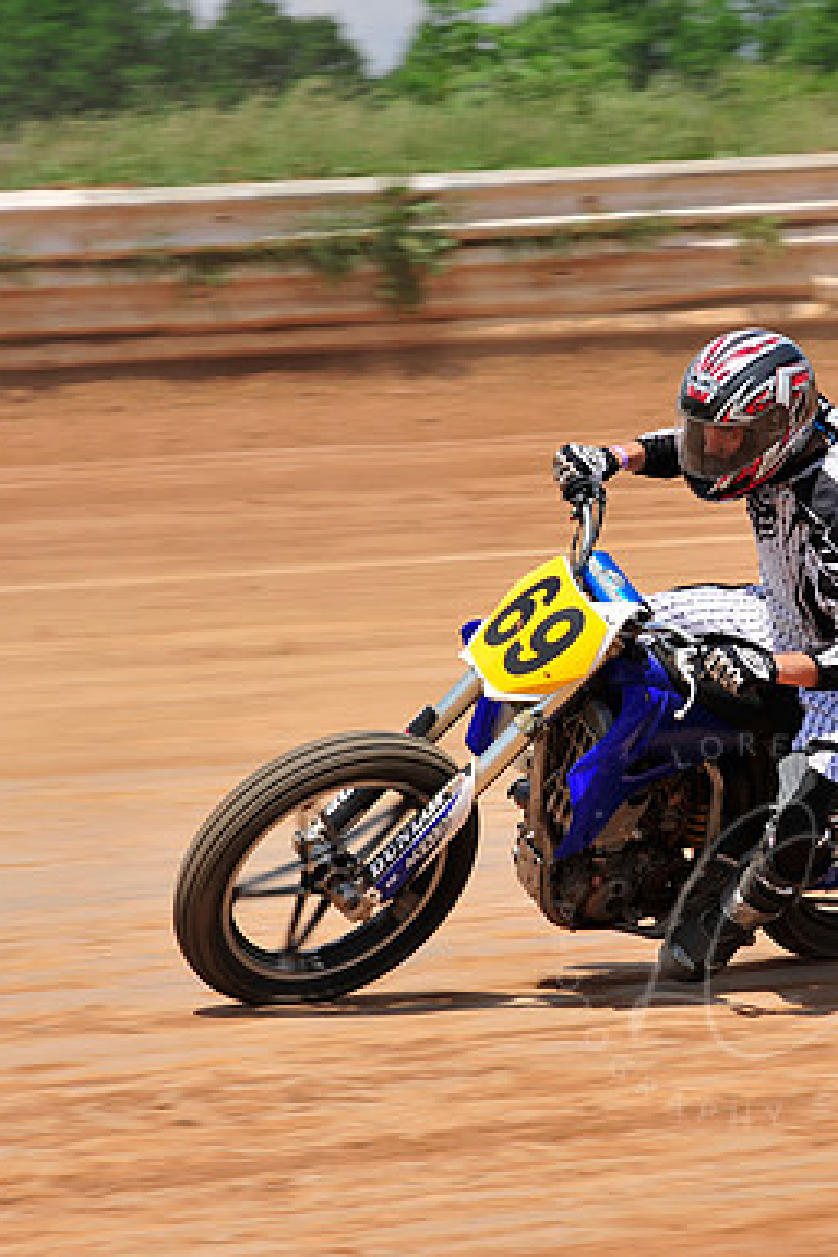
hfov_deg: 6.7
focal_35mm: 204
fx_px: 7122
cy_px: 628
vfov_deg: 10.1
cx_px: 746
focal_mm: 135
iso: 200
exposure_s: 1/400
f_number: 10
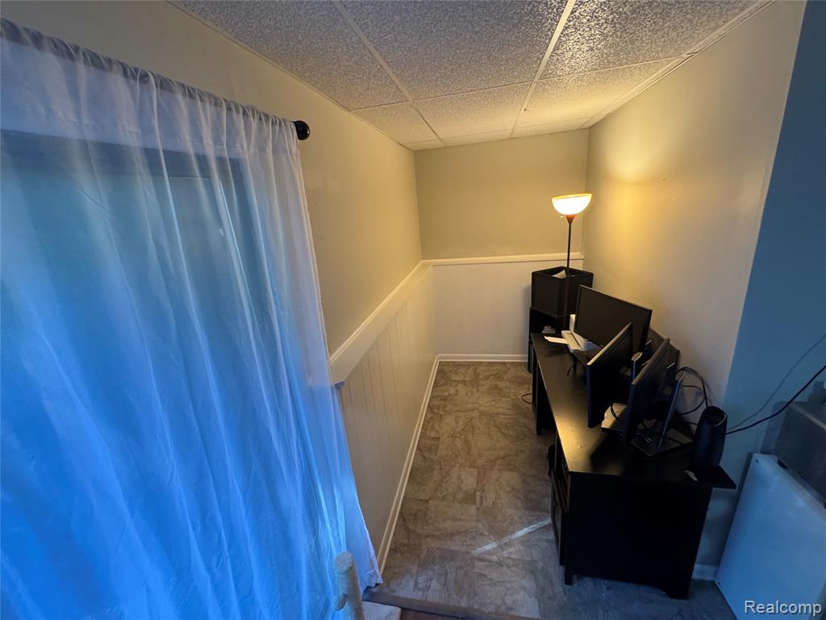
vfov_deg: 85.7
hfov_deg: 102.1
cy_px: 310
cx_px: 413
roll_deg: +4.8
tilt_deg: -17.5
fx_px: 334
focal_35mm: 14
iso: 320
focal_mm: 2.22
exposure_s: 1/60
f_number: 2.2
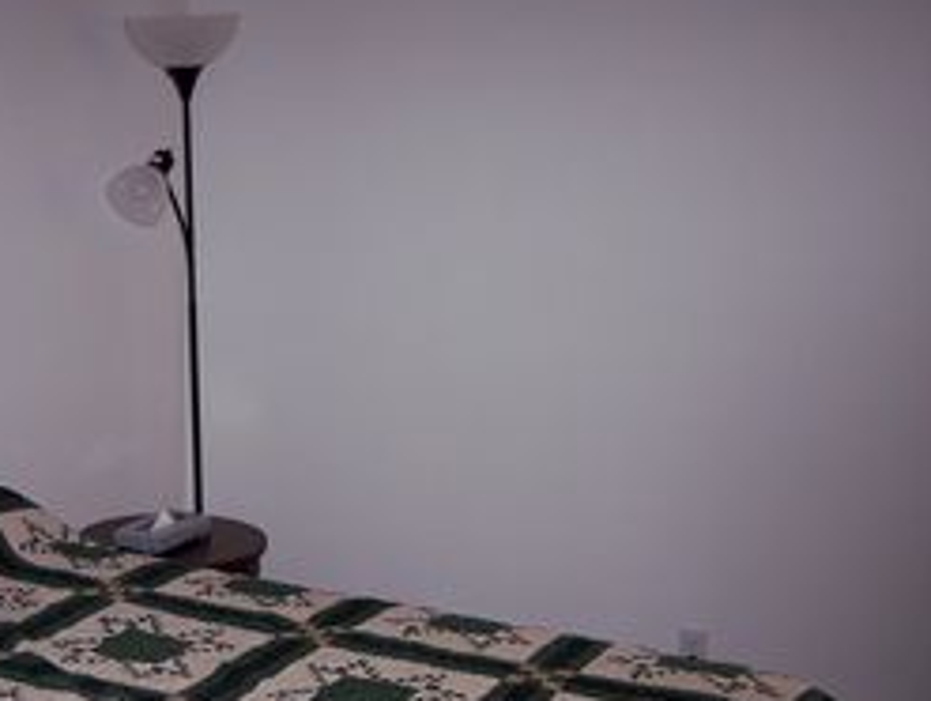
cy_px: 471
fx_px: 1562
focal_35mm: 58
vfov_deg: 25.2
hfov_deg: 32.6
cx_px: 245
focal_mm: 8
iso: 100
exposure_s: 1/60
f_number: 2.8
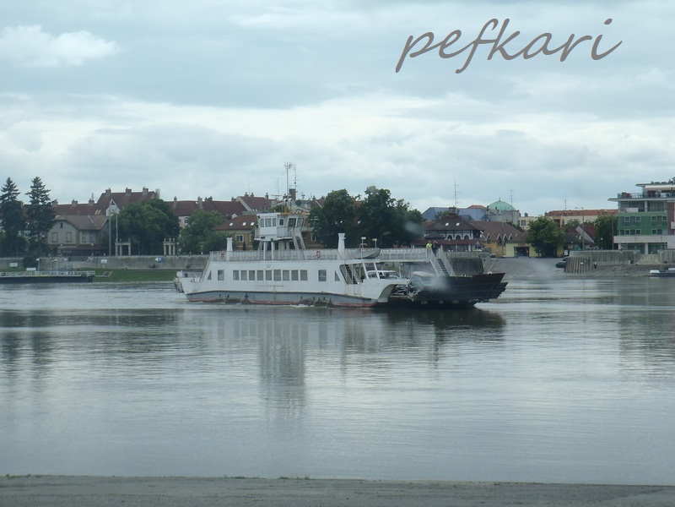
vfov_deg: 14.5
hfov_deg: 19.3
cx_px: 338
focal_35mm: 102
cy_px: 254
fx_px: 1989
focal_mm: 18.2
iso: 80
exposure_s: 1/200
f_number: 6.3
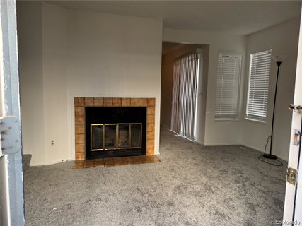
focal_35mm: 24
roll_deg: -1.0
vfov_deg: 56.8
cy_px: 113
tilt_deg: -5.8
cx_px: 151
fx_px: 209
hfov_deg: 71.6
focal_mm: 6.76
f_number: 1.78
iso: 100
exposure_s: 1/121
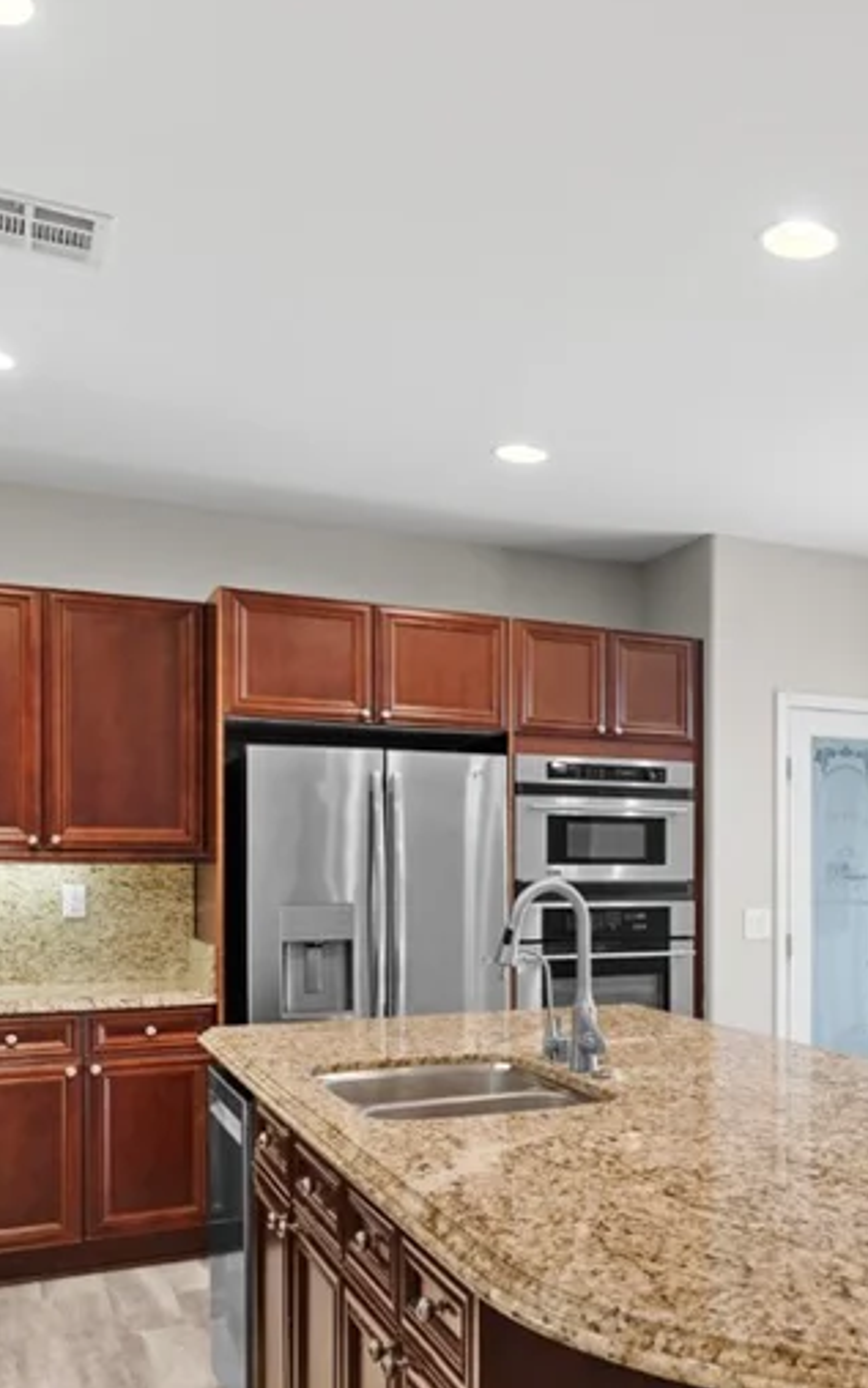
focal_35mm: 35
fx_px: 1324
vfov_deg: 54.6
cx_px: 830
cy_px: 883
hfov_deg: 33.7
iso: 400
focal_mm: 17
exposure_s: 1/5
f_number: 8
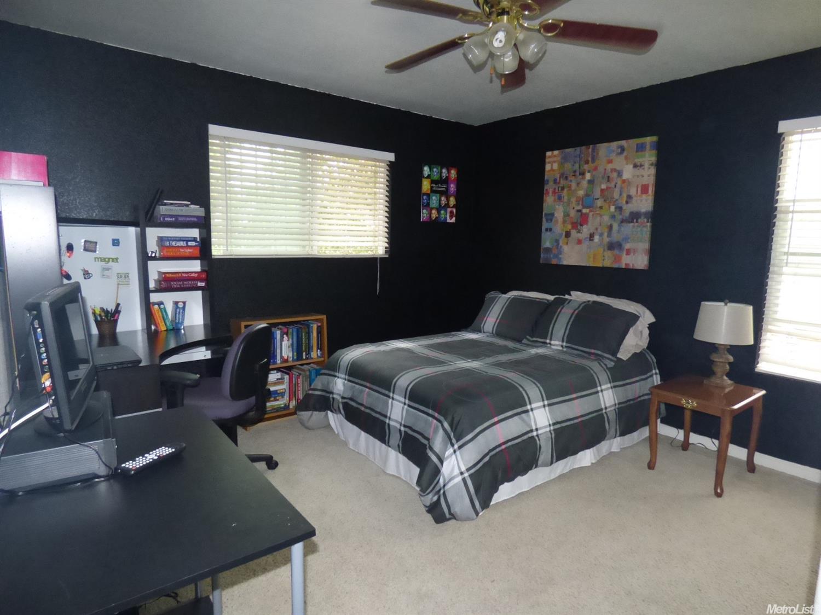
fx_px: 474
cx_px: 410
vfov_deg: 65.9
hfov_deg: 81.8
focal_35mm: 20
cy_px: 308
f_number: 2.8
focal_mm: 3.58
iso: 800
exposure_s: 1/60
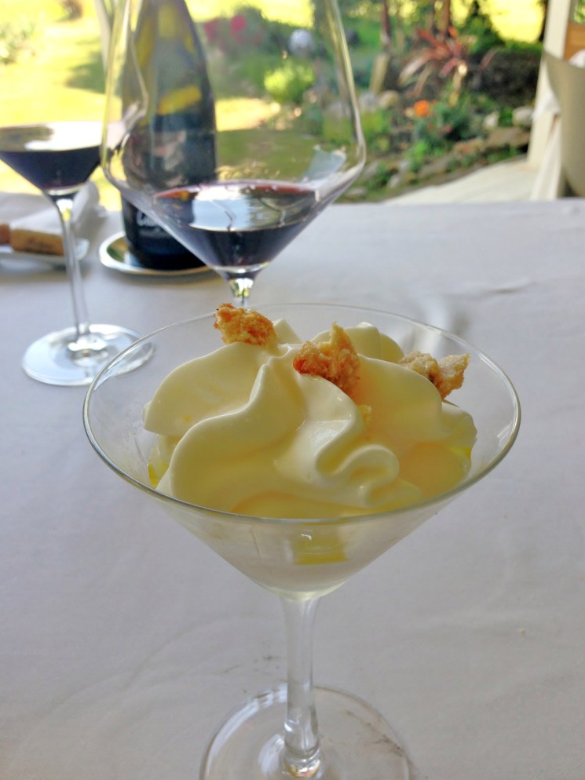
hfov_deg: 41.8
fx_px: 766
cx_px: 288
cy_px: 390
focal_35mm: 34
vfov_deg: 54.0
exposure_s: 1/186
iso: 50
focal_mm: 4.13
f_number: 2.4
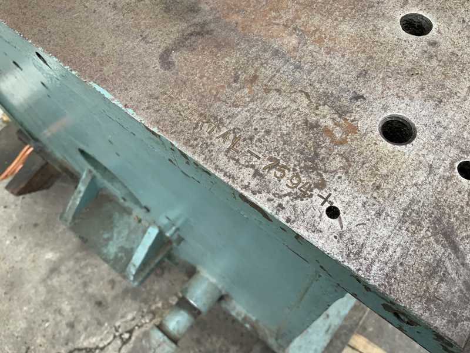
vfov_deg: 48.2
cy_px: 176
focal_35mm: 29
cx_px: 235
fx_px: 394
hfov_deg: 61.7
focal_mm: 3
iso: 16
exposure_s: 1/303
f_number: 1.8
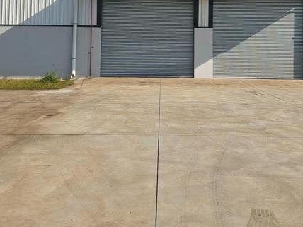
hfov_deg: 43.8
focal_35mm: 43
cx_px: 165
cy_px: 37
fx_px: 376
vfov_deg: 32.4
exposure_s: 1/2346
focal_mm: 5.4
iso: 25
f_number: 1.8
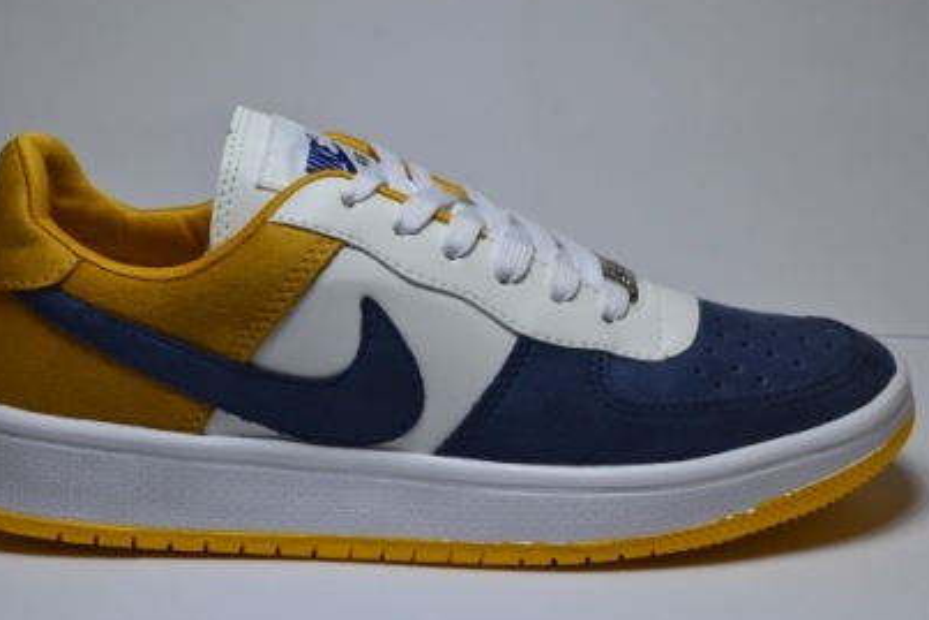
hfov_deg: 28.8
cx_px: 429
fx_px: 1807
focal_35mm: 70
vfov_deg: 19.5
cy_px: 312
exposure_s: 1/100
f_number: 9
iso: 400
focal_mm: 42
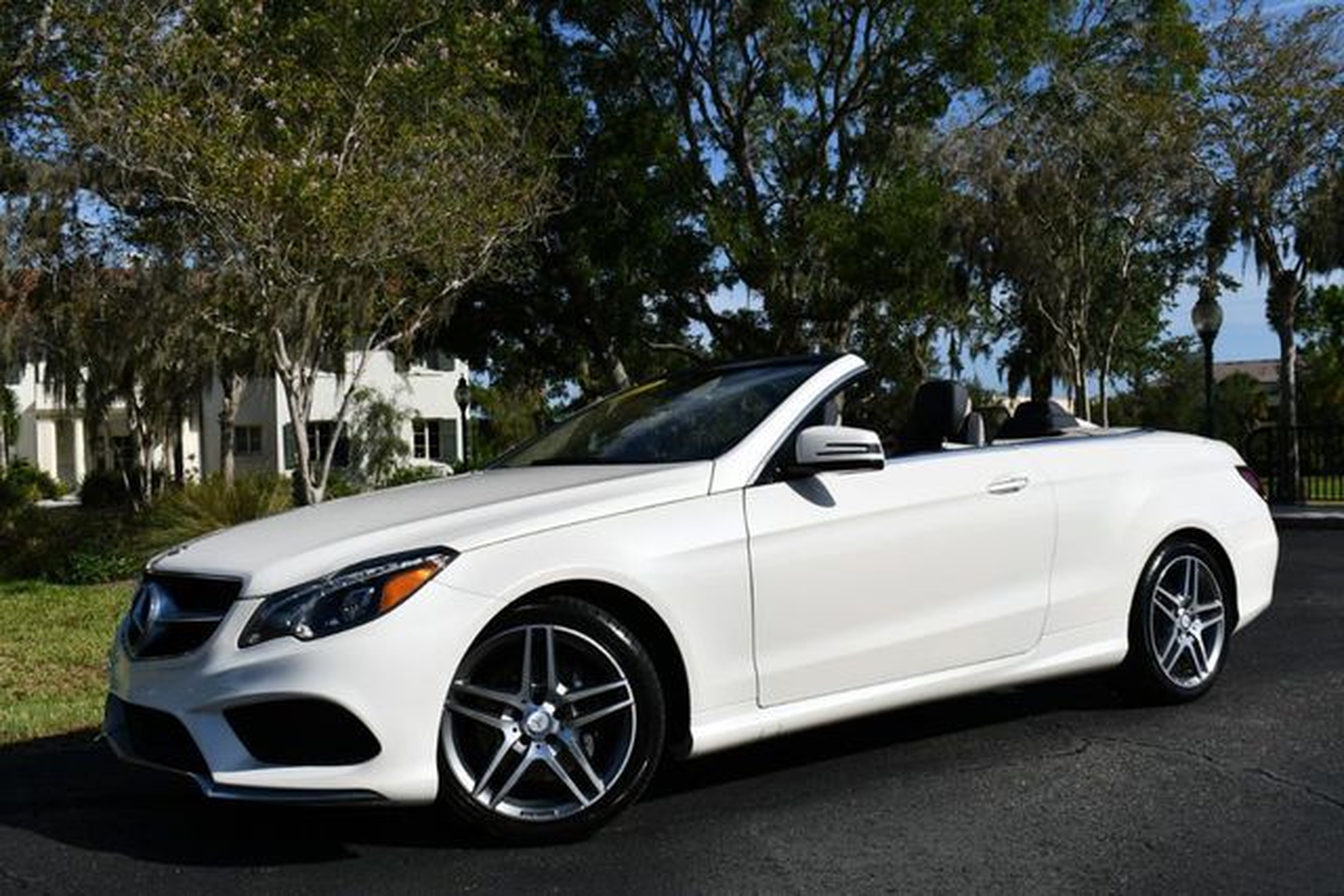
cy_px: 448
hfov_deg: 53.1
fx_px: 1344
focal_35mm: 36
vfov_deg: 36.9
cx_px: 672
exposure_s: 1/400
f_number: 10
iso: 100
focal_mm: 18
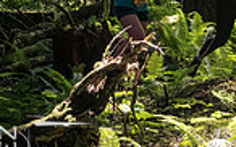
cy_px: -54
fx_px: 1902
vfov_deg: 4.4
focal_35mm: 296
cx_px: 414
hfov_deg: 6.9
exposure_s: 1/1000
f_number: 2.8
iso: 1250
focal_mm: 34
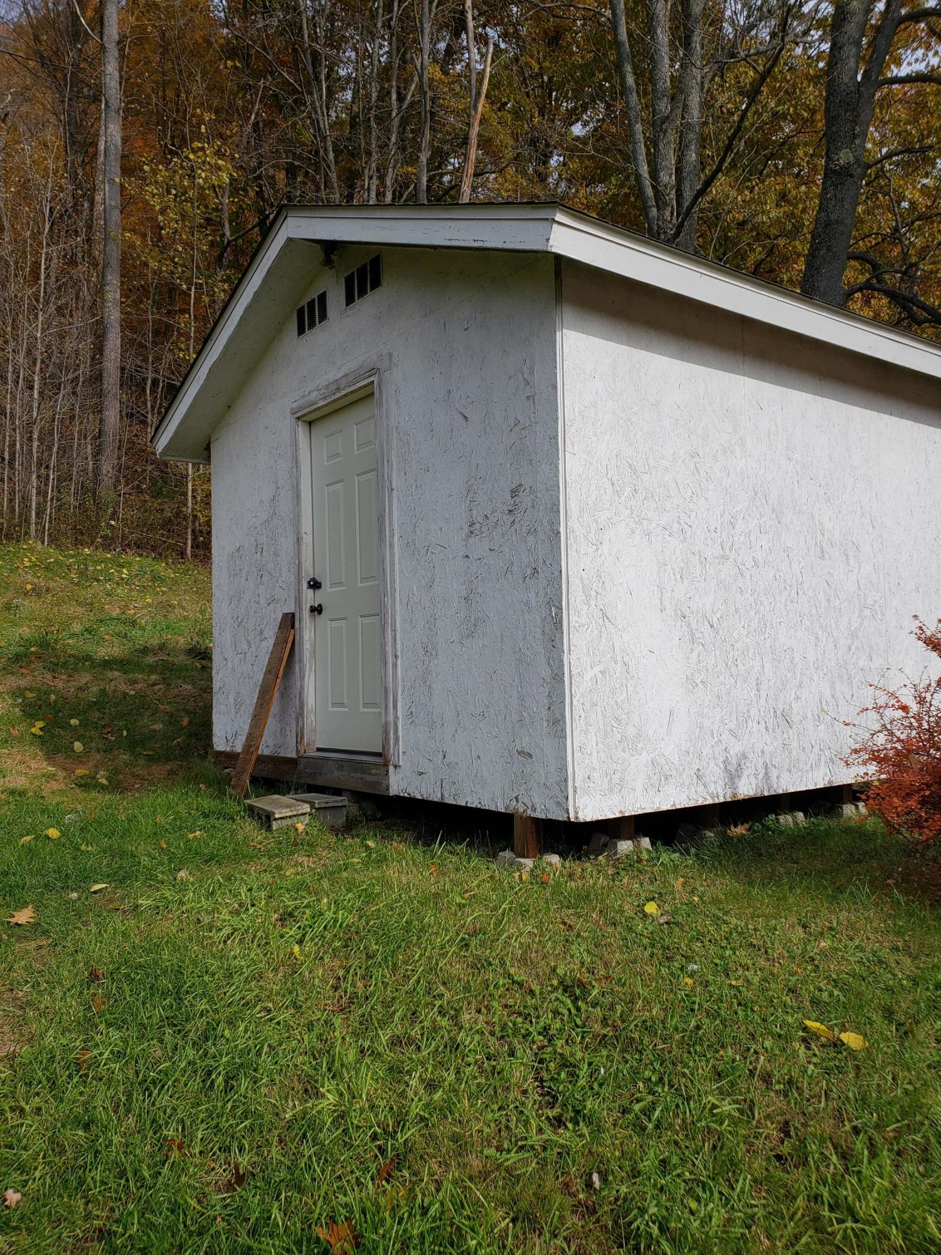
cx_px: 470
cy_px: 628
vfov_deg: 67.3
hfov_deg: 53.1
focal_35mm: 26
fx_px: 942
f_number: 2.4
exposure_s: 1/1491
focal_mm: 4.3
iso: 50
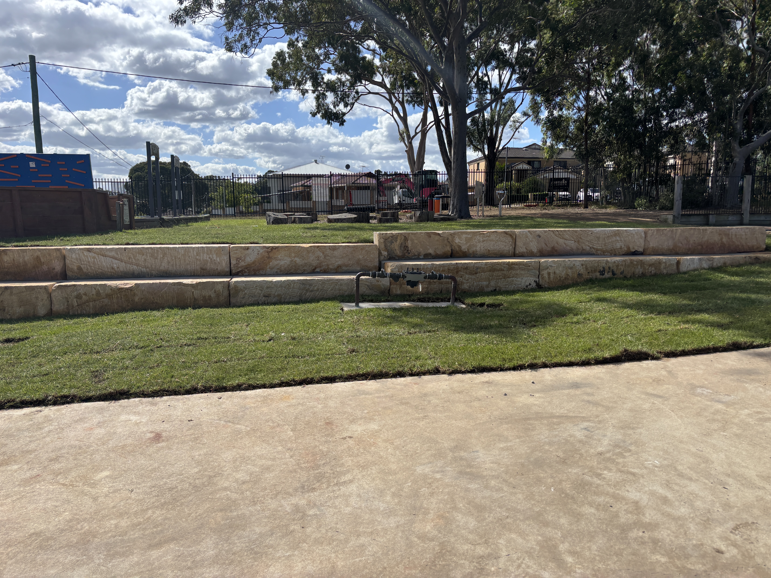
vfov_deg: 53.1
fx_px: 579
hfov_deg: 67.3
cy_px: 289
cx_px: 386
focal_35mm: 26
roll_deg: +1.8
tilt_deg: -6.7
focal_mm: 5.96
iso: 50
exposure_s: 1/4630
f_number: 1.6
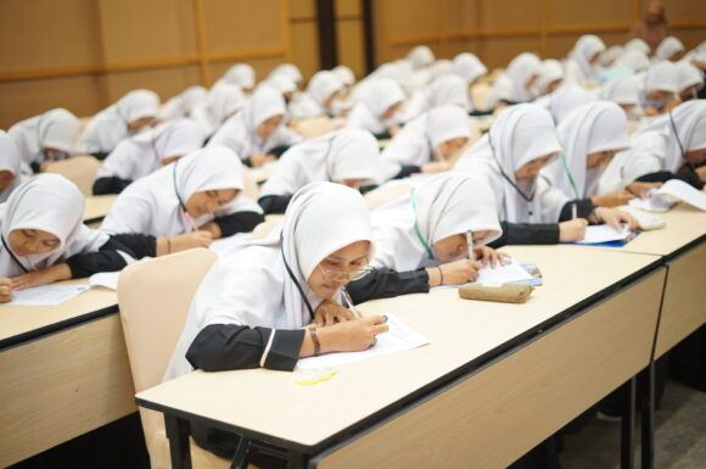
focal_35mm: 50
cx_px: 353
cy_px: 234
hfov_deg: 39.6
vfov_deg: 26.9
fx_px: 979
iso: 1600
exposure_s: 1/125
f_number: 1.8
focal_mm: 50
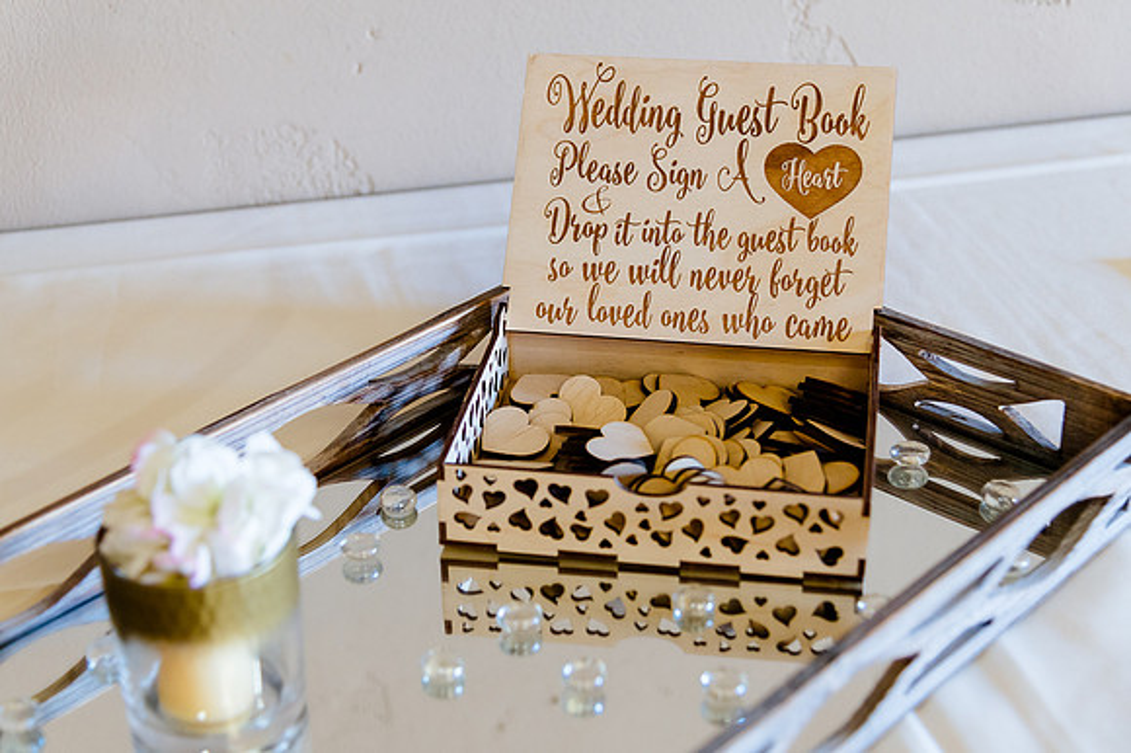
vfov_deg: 21.3
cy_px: 352
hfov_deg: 31.5
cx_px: 532
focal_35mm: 64
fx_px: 2004
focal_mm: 58
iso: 2000
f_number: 4
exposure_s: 1/100
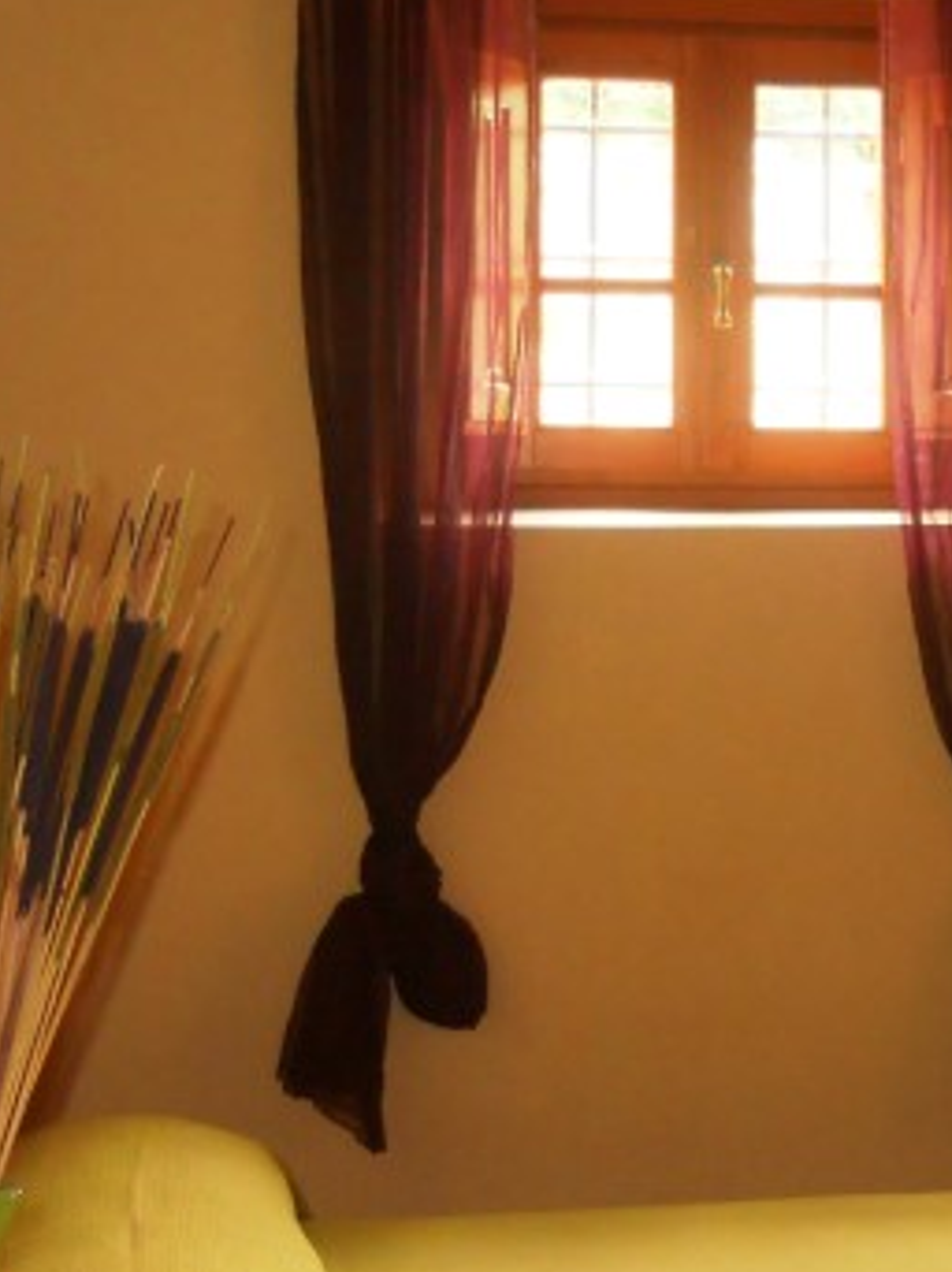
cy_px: 837
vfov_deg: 20.4
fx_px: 3525
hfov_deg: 15.0
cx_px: 1082
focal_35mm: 96
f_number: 3.1
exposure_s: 1/30
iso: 200
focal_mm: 6.72
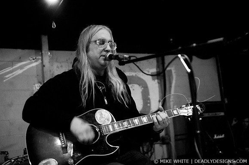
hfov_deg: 43.7
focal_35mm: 45
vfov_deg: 29.8
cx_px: 124
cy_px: 82
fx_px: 311
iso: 1250
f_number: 1.6
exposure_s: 1/60
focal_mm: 30
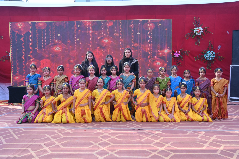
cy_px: 80
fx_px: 199
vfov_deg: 43.5
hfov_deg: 62.0
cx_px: 120
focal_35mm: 30
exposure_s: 1/200
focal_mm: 30
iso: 125
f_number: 5.6
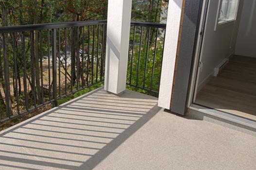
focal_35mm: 29
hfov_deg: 61.2
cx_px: 75
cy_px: 55
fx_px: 206
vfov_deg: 44.2
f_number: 7.1
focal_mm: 10
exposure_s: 1/200
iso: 100
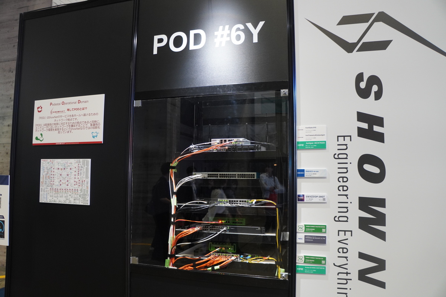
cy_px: 148
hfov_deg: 67.4
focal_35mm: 27
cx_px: 223
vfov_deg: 47.9
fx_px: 334
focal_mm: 18
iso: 800
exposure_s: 1/30
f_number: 3.5
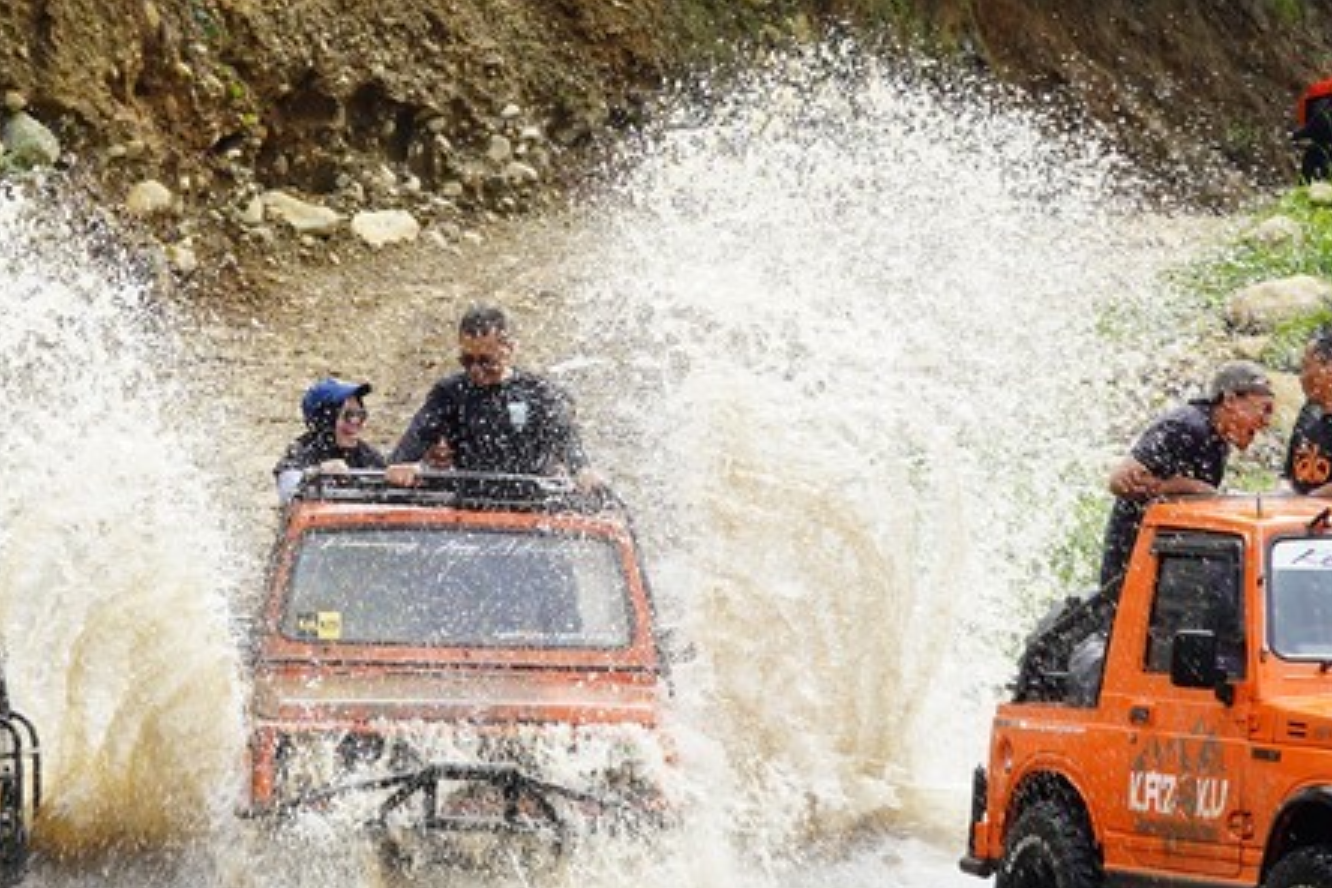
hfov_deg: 10.8
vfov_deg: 7.2
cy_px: 442
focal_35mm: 190
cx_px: 375
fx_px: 7035
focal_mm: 55
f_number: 5
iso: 100
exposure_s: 1/200
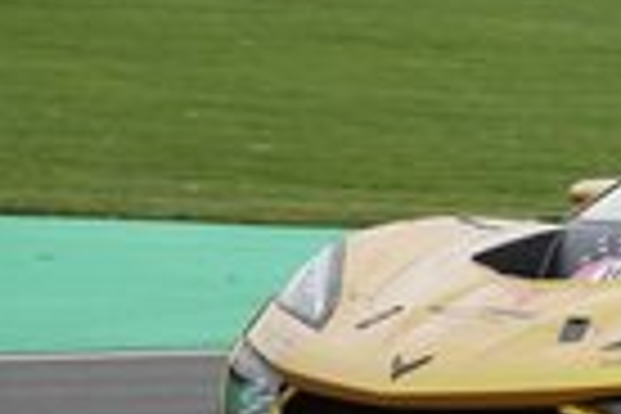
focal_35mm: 652
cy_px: 432
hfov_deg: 3.2
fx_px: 11246
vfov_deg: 2.1
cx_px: 922
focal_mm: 73.24
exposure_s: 1/800
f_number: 4
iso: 160
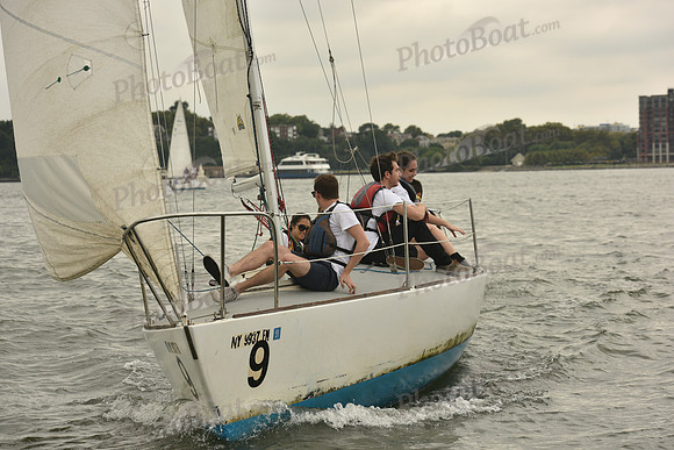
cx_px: 337
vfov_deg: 14.9
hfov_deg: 22.1
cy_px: 225
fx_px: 1723
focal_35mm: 92
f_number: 6.3
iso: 320
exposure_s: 1/1600
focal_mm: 92
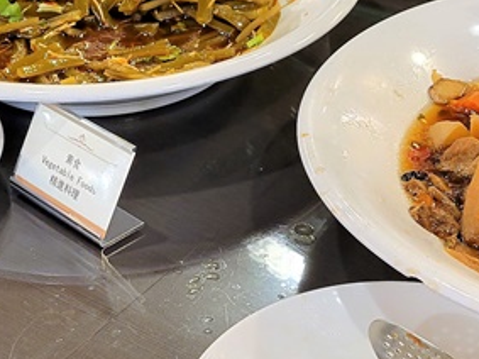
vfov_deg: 16.0
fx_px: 1273
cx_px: 146
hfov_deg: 21.2
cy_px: 78
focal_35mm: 92
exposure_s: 1/40
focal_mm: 5.4
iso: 250
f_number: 1.8
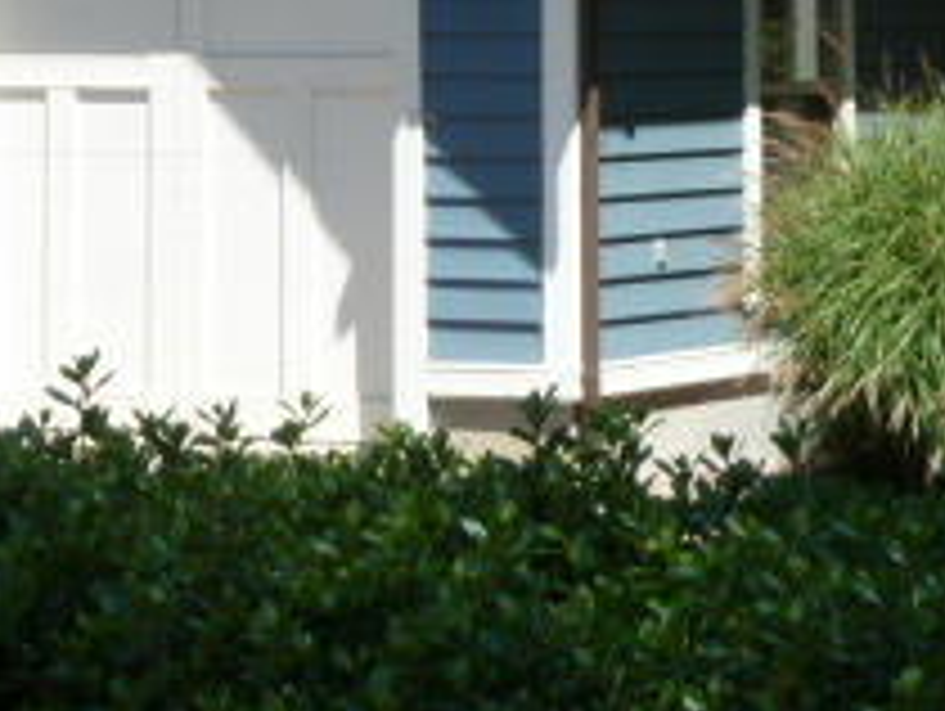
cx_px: 346
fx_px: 5575
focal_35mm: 204
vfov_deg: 7.2
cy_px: -292
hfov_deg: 9.7
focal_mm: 11
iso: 80
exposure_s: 1/320
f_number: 4.1
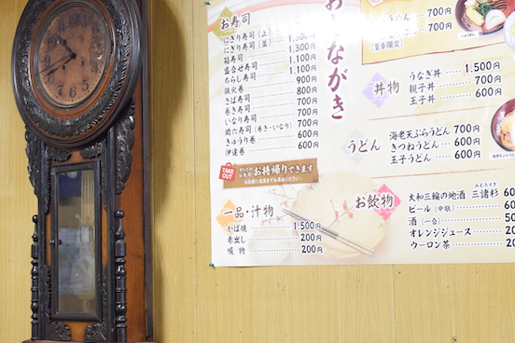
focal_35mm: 67
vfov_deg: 20.4
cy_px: 150
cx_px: 233
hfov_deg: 30.2
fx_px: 953
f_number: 5.6
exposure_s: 1/125
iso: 6400
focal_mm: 35
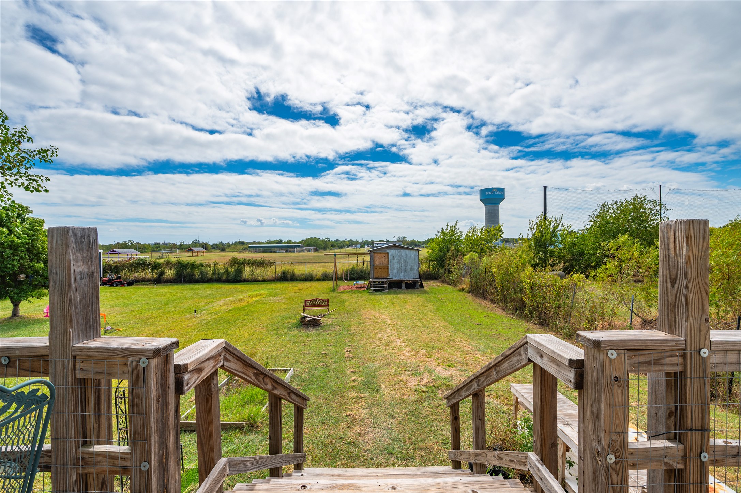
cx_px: 370
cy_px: 246
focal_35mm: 16
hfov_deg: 96.8
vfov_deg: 73.7
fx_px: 329
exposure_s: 1/250
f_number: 11
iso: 125
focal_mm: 16
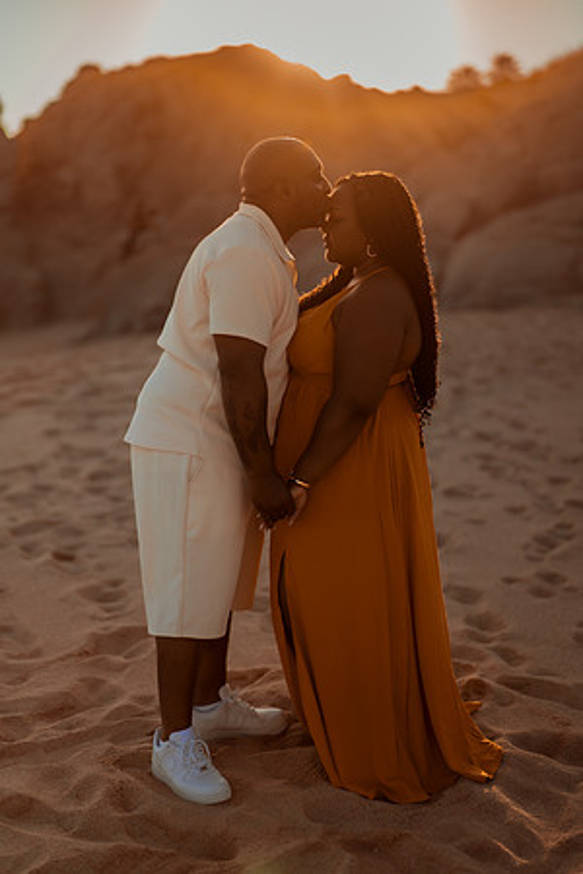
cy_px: 437
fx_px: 1409
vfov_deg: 34.5
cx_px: 292
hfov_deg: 23.4
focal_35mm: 58
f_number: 1.4
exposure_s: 1/4000
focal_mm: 58
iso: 100
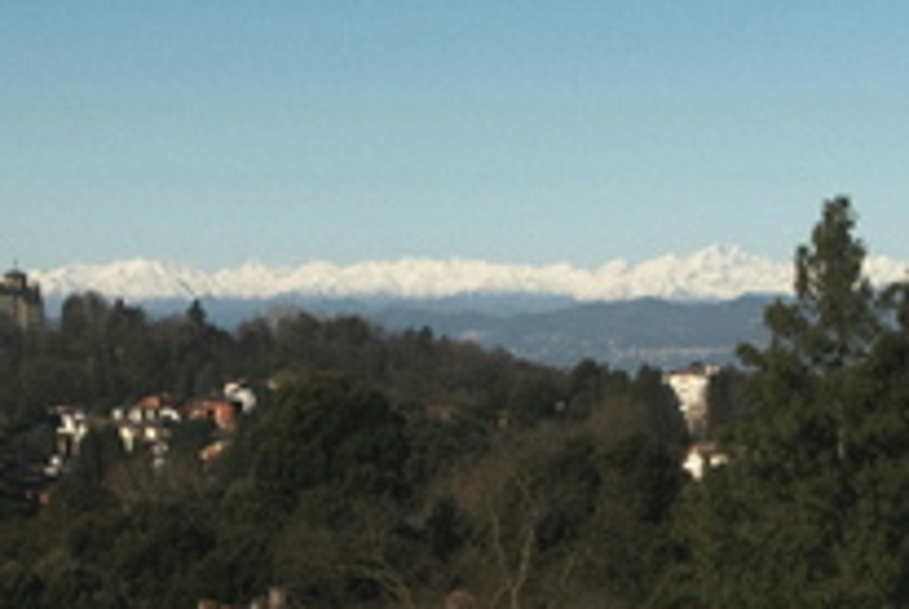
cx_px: 468
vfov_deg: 11.5
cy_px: 825
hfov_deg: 17.6
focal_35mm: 116
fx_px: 2933
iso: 250
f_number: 4.5
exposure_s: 1/4000
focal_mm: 28
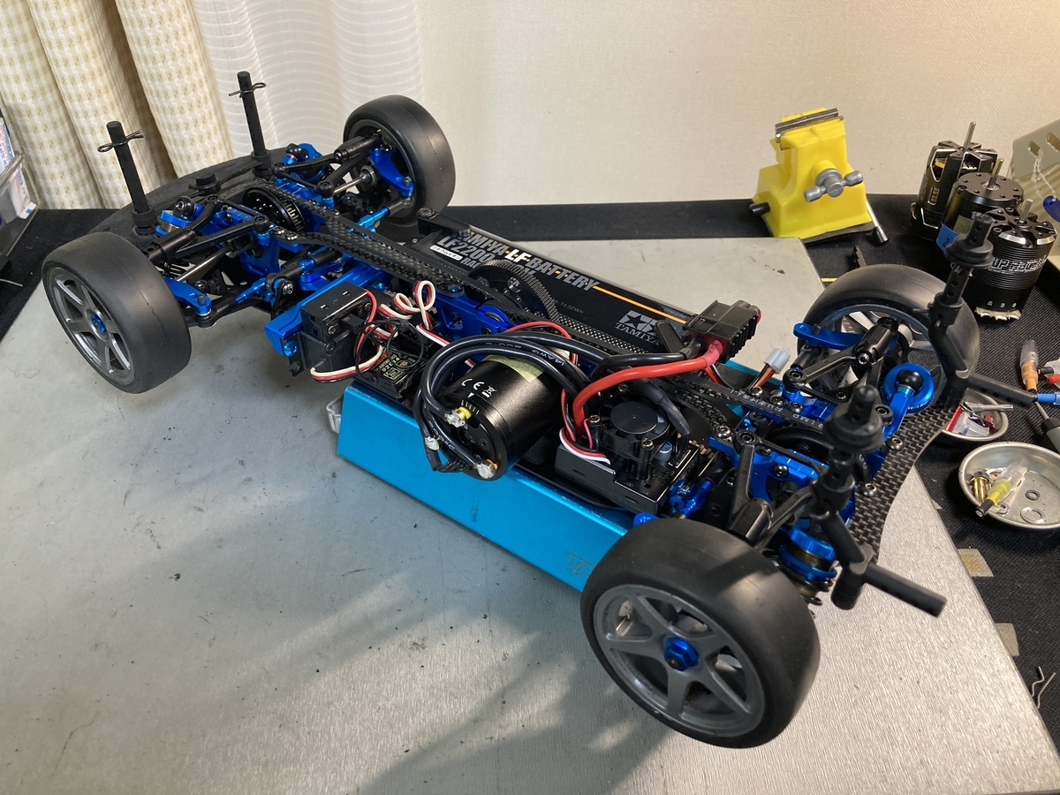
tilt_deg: -42.2
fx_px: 857
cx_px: 530
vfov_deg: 49.7
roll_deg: -2.1
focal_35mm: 28
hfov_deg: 63.4
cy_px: 398
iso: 125
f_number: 1.8
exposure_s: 1/50
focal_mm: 3.99
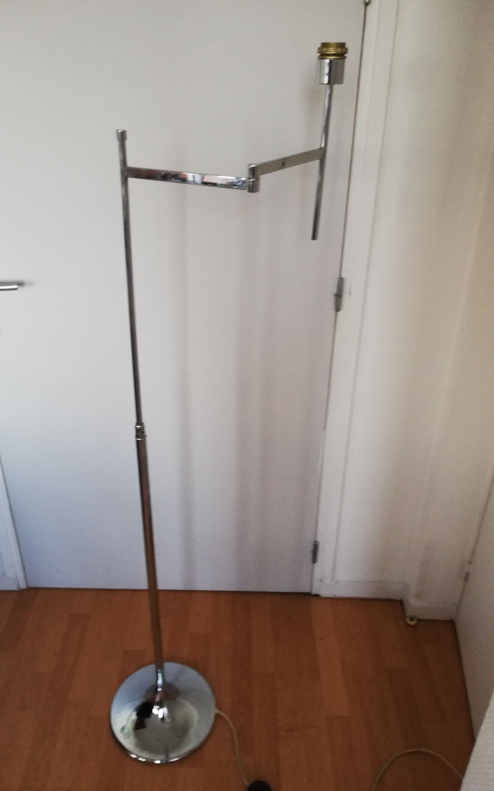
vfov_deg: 66.5
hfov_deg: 44.4
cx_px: 213
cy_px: 394
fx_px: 603
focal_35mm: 28
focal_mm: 3.81
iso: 400
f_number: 2.2
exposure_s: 1/30
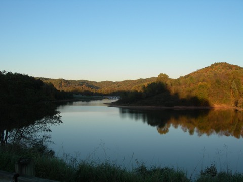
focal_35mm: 38
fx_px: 267
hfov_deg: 49.0
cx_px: 122
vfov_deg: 37.7
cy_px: 91
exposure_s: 1/167
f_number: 4.8
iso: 50
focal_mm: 7.8
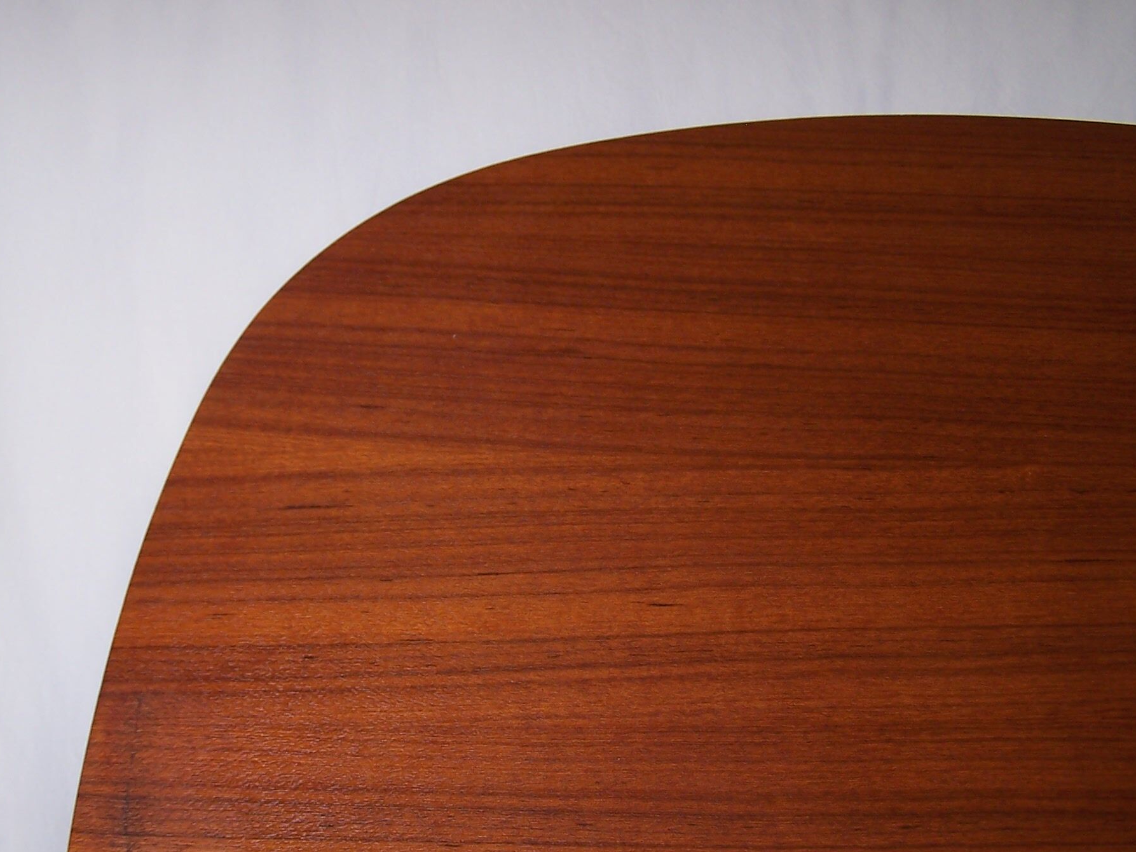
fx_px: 1608
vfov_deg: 29.7
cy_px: 468
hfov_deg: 38.7
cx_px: 441
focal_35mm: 49
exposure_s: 1/60
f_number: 2.8
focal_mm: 6.3
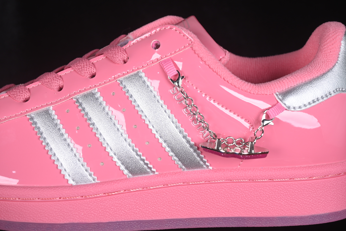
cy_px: 116
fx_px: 721
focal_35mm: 75
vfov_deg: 18.2
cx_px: 173
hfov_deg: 27.0
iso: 160
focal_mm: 50
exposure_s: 1/80
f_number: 7.1
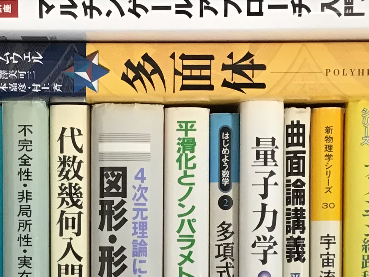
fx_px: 1076
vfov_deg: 14.4
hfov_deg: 19.4
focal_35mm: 101
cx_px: 115
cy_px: 277
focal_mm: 3.3
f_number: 2.4
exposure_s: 1/30
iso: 64
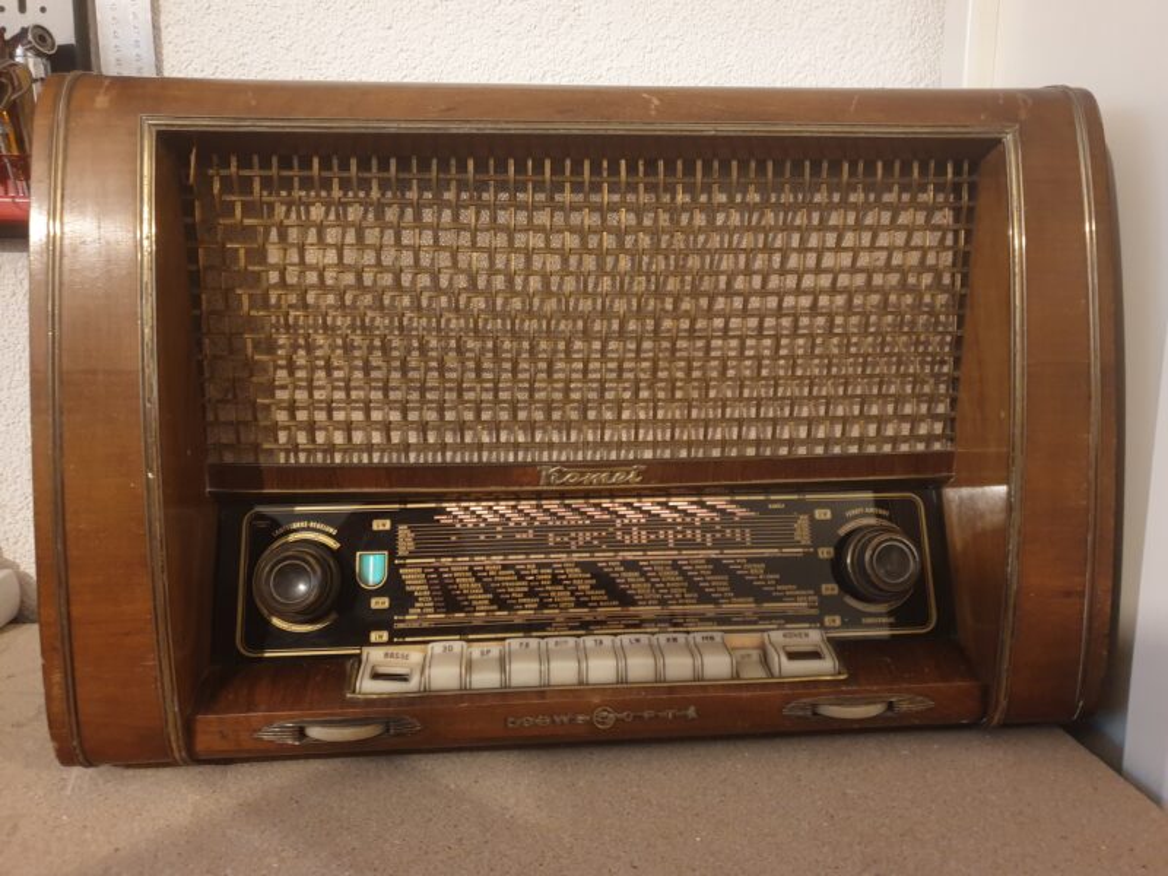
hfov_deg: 67.3
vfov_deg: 53.1
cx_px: 584
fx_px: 877
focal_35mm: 26
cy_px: 438
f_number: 1.5
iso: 250
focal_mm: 4.3
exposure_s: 1/10
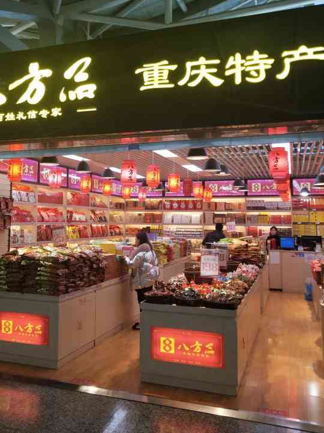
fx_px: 487
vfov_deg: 47.7
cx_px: 123
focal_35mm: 39
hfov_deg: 36.6
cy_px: 178
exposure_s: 1/100
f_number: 1.8
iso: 141
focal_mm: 3.95
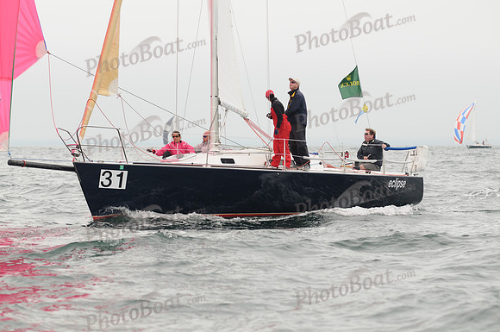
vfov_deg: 8.3
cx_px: 250
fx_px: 2288
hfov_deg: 12.5
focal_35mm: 165
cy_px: 166
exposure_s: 1/1600
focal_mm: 110
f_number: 3.2
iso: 200
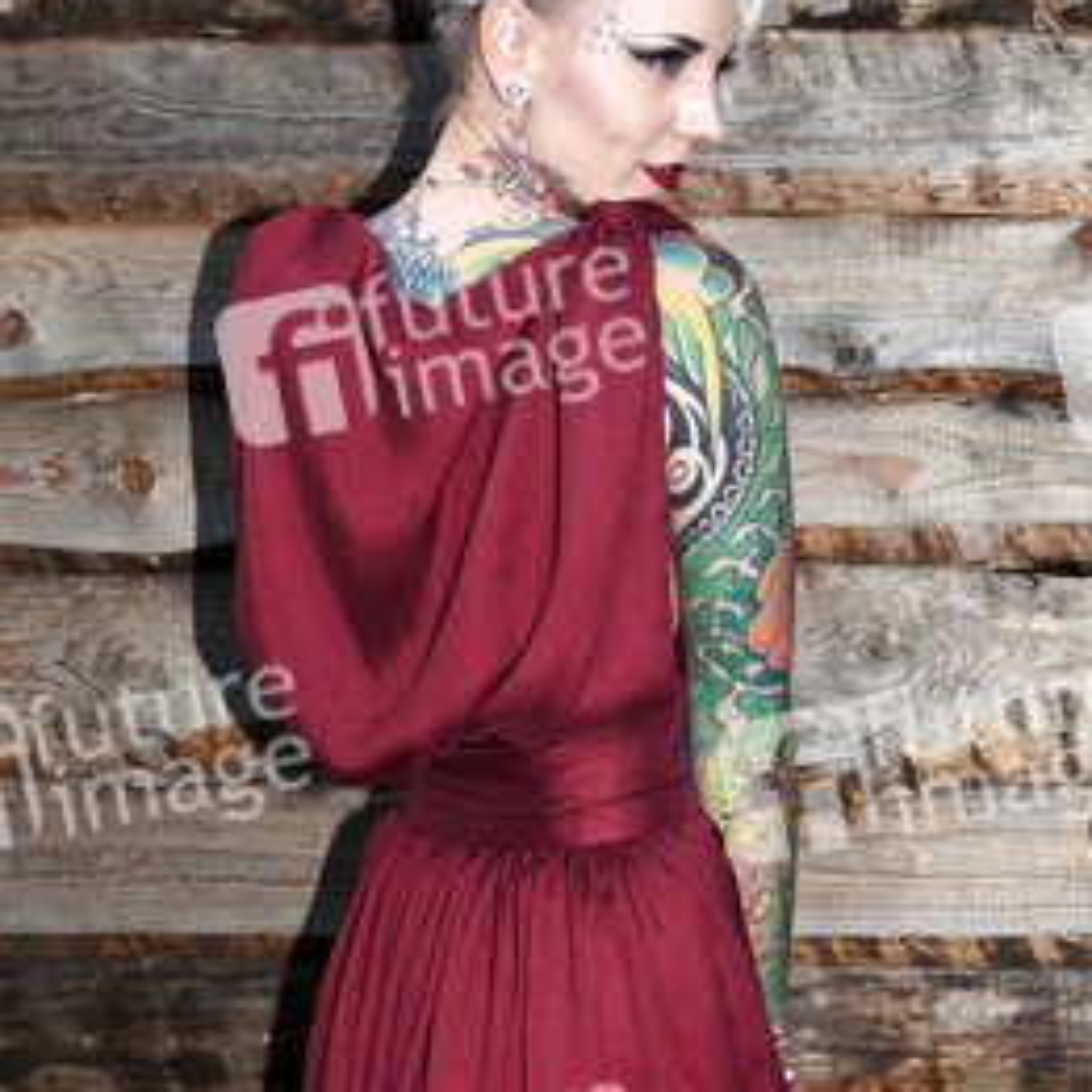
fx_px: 1535
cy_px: 556
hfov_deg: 39.2
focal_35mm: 43
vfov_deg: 39.2
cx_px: 554
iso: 400
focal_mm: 22
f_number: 6.3
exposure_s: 1/100
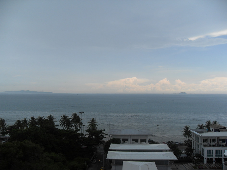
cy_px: 85
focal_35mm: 34
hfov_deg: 54.0
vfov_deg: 41.8
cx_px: 114
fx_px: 223
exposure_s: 1/750
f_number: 2.8
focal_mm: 6.3
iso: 80
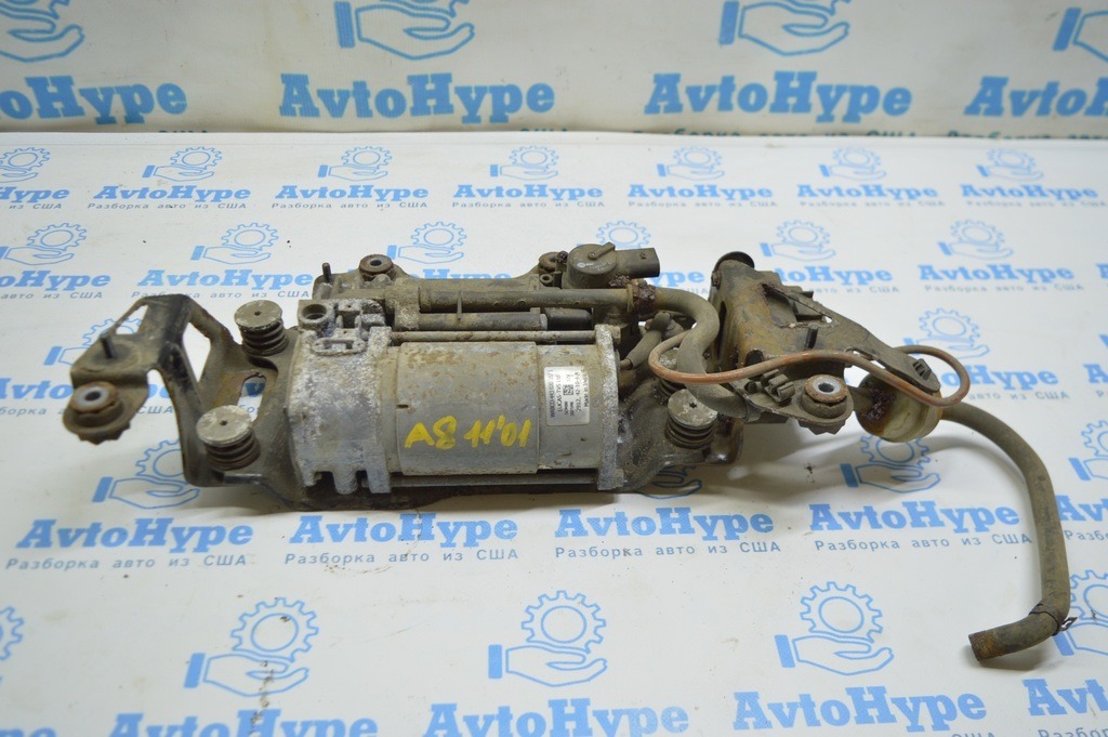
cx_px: 554
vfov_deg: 39.9
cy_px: 368
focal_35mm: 33
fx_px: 1015
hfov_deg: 57.3
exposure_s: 1/60
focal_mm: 22
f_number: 3.8
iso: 400
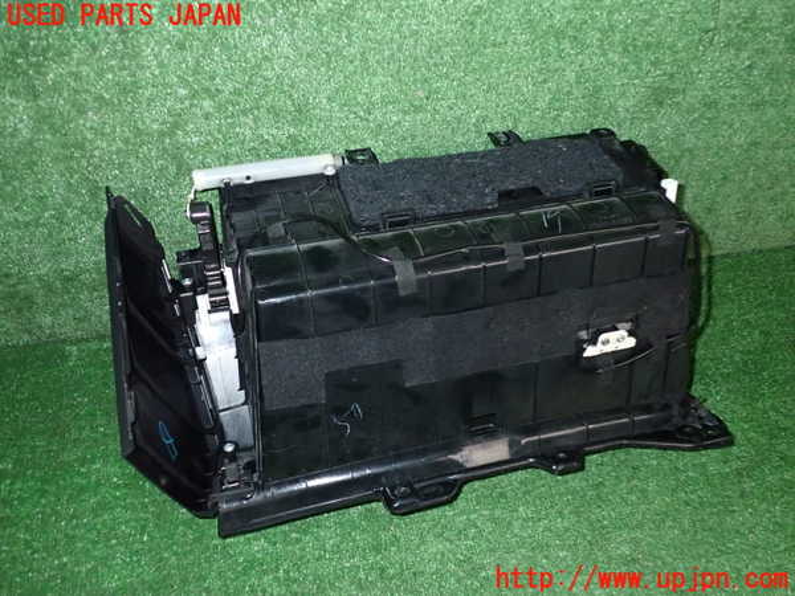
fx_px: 689
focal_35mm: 30
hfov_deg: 60.0
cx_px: 398
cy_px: 298
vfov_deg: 46.8
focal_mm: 5.4
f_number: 6.3
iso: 800
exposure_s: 1/30
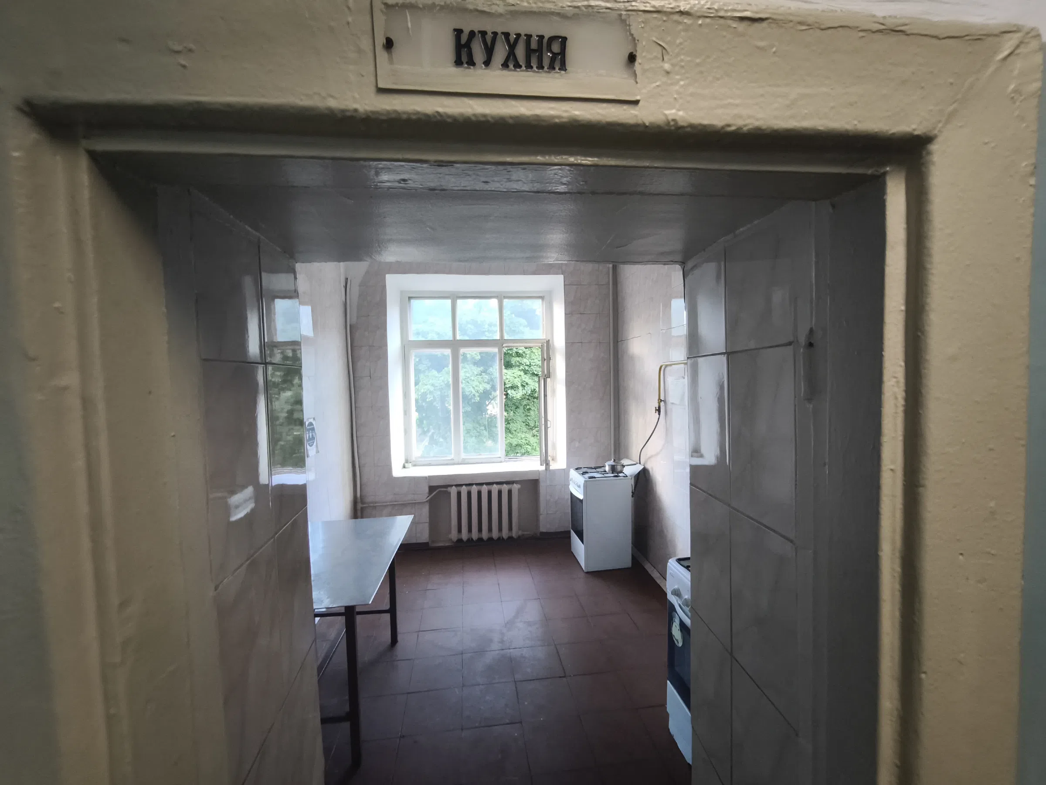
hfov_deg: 98.2
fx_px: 453
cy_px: 392
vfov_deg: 81.7
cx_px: 523
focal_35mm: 15
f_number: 2.2
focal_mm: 1.91
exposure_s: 1/33.3
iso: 500
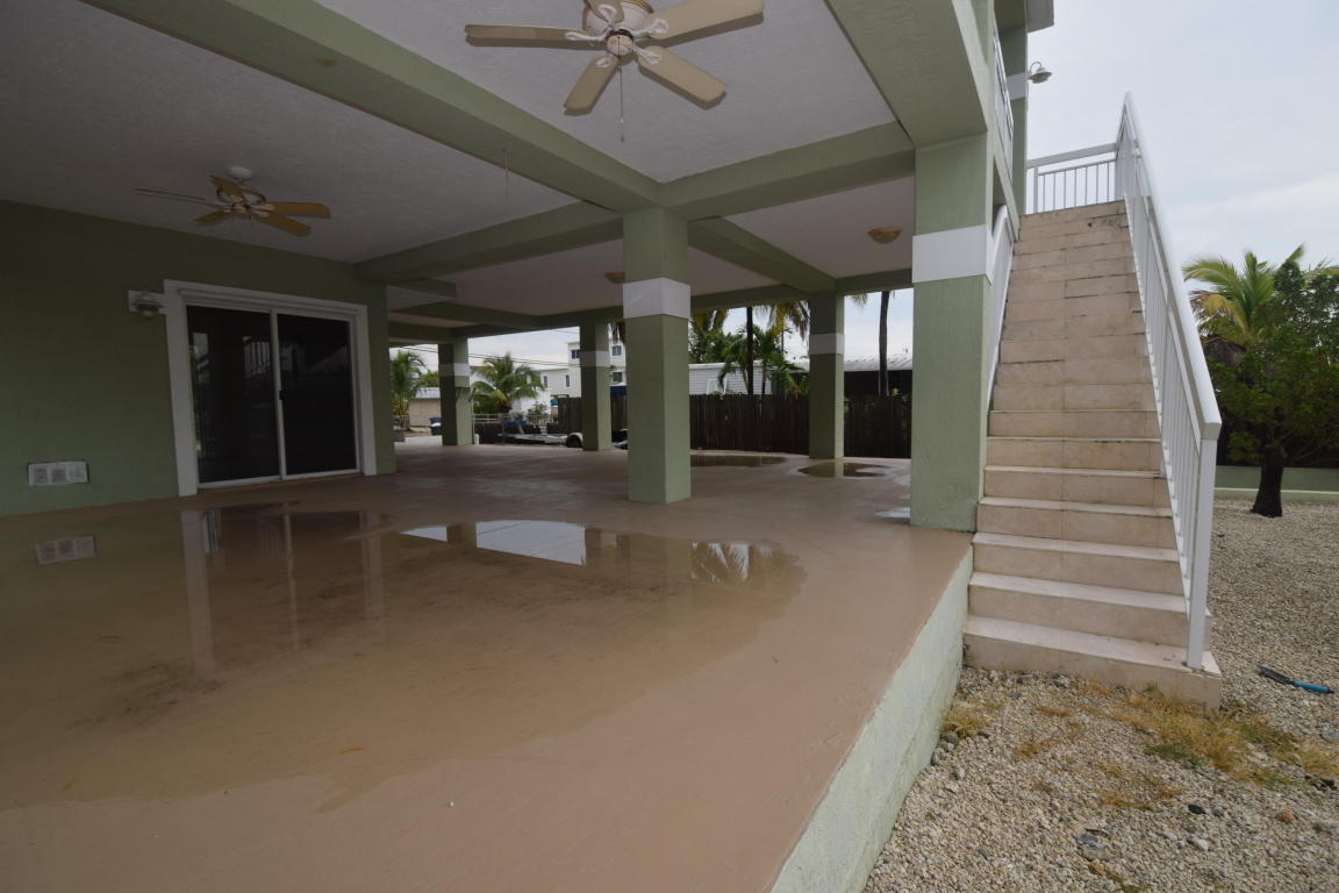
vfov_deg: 77.3
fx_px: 558
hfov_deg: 100.4
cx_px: 670
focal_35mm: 15
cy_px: 446
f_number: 6.3
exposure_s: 1/160
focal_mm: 10
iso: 100
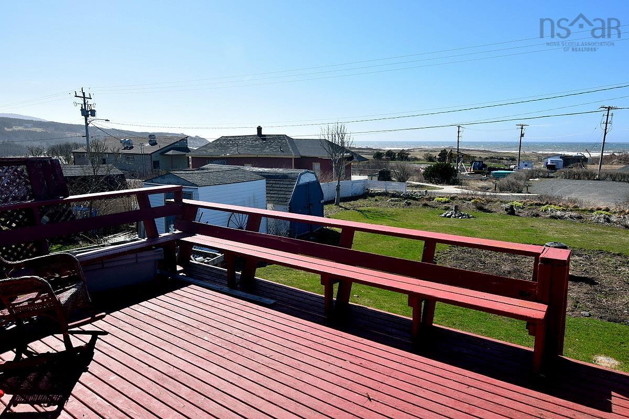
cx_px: 314
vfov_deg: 56.1
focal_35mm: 22
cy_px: 210
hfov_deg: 77.3
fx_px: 393
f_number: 10
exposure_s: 1/400
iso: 200
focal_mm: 15
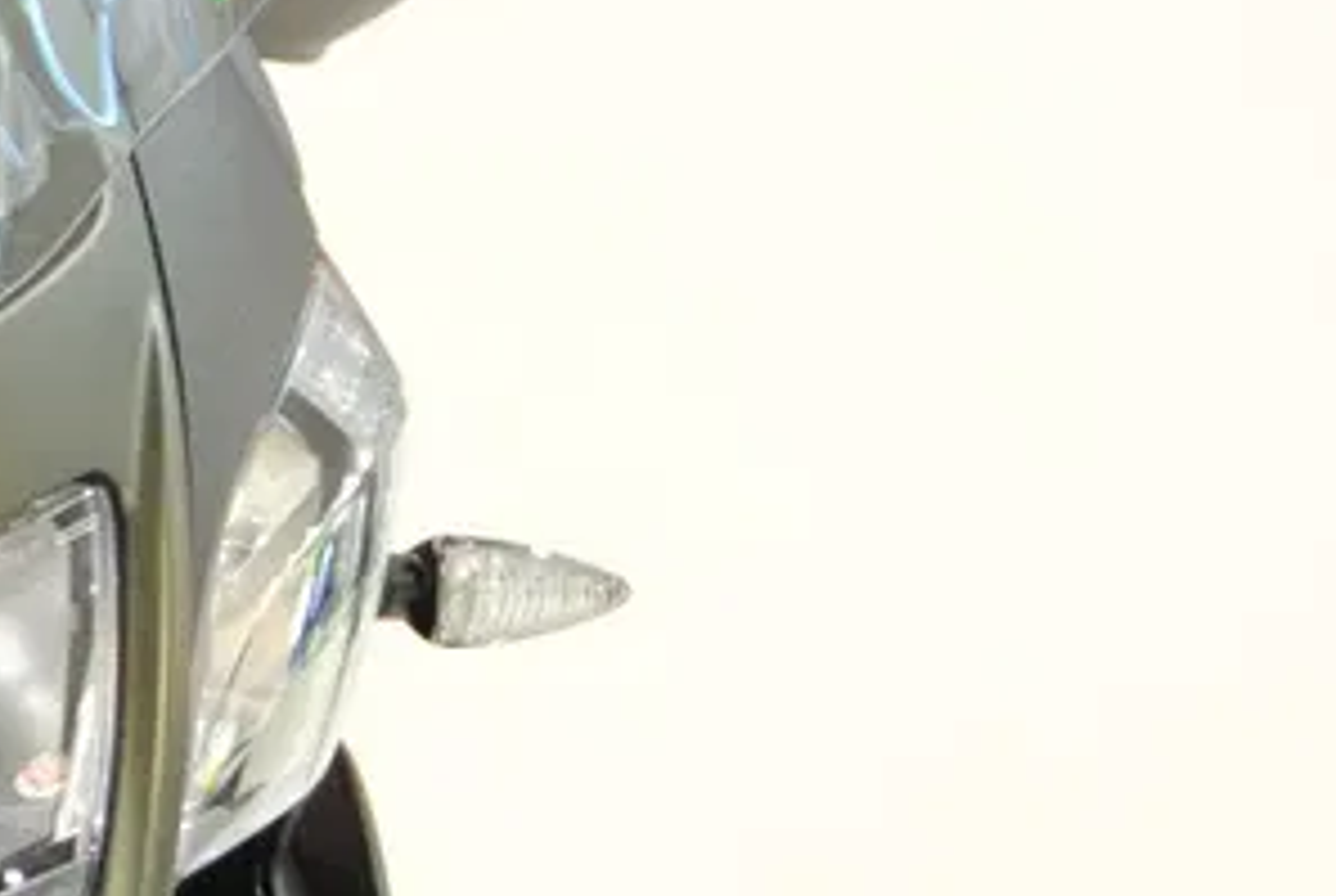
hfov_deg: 8.3
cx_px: -812
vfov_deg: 5.7
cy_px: 259
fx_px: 8994
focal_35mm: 242
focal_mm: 40
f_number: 5
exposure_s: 1/40
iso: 800
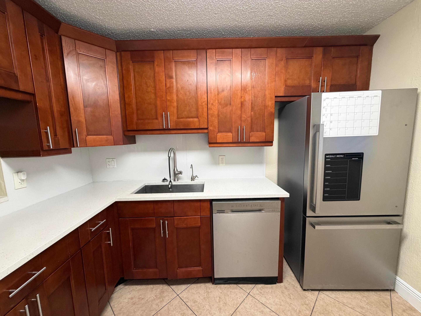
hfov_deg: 102.1
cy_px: 158
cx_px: 210
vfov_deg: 85.7
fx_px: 170
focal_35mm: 14
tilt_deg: -7.4
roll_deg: +1.7
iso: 250
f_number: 2.2
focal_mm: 2.22
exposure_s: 1/60
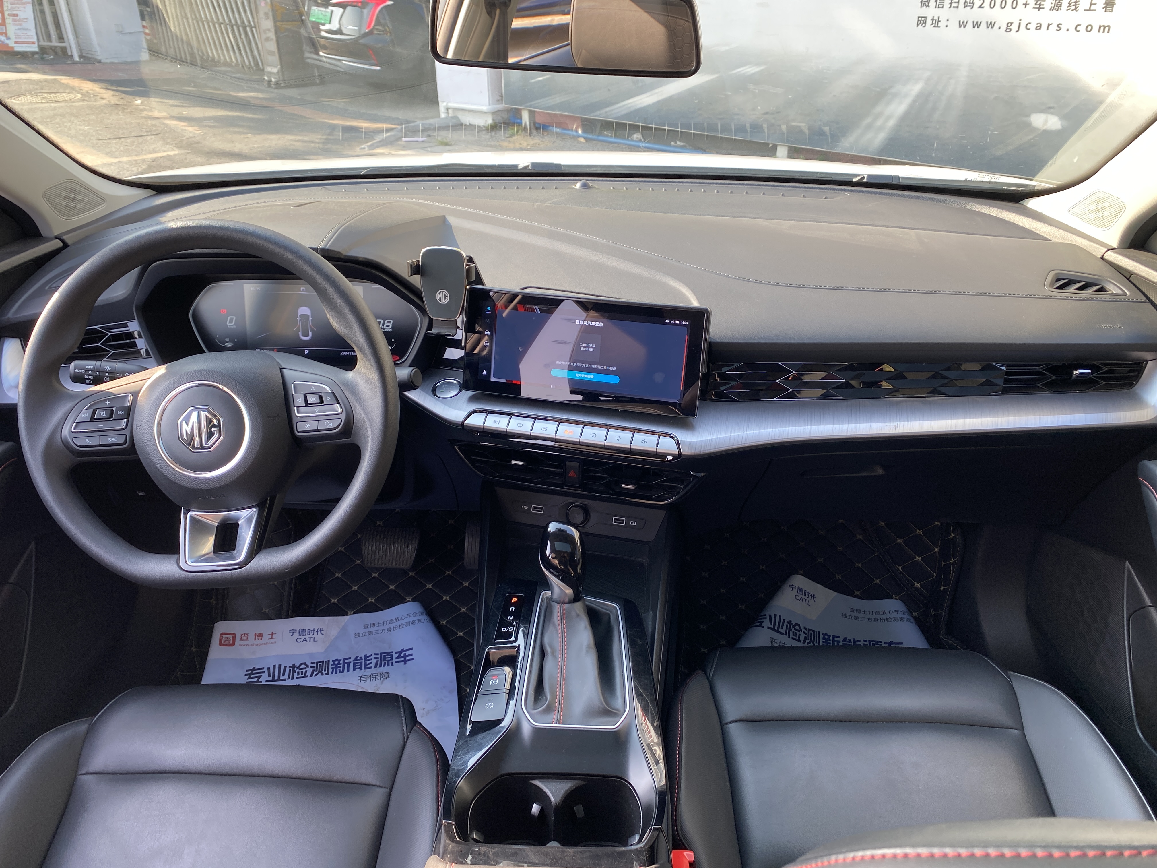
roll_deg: +1.8
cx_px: 578
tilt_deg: -26.9
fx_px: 869
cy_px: 434
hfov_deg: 67.3
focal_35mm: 26
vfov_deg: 53.1
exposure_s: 1/121
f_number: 1.8
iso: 40
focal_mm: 4.25
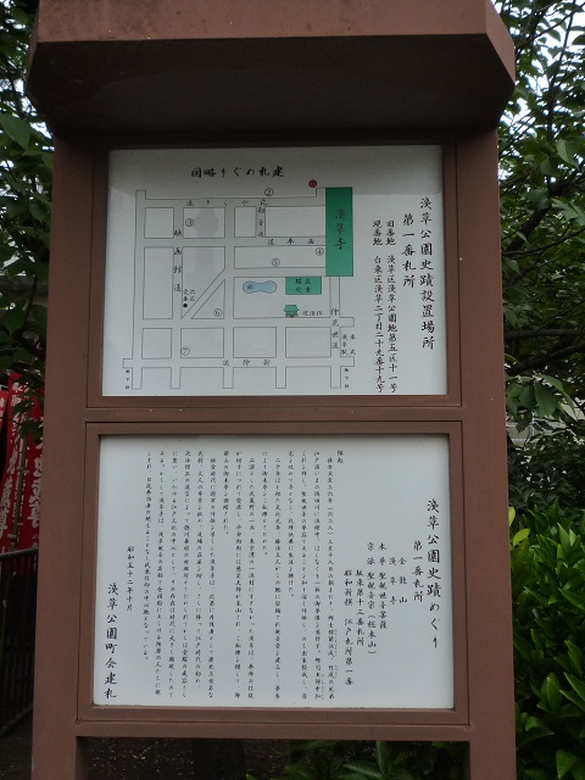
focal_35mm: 36
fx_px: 811
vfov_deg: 51.4
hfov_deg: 39.7
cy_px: 390
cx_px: 292
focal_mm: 4.4
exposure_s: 1/500
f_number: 2.8
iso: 125
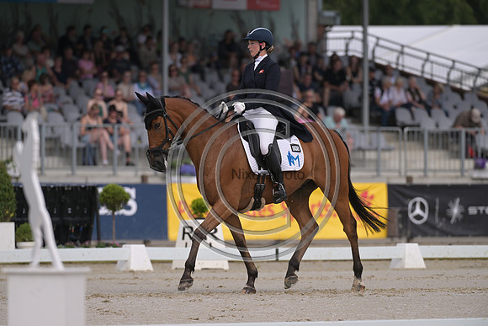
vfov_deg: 3.8
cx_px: 244
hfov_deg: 5.7
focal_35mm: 360
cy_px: 163
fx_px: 4881
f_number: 5
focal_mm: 360
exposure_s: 1/1250
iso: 200
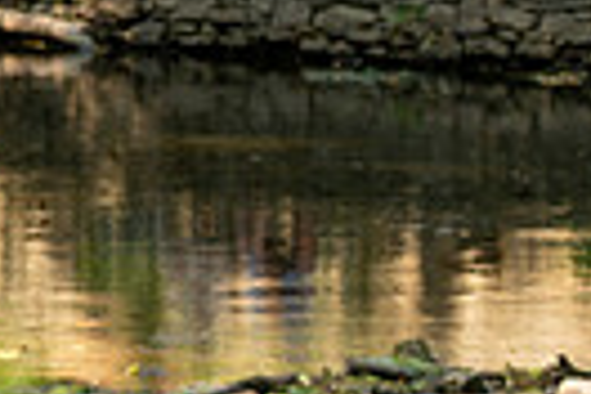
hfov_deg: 6.3
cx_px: -627
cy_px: 82
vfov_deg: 4.3
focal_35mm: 319
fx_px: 5237
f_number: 5
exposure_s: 1/160
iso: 250
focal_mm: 70
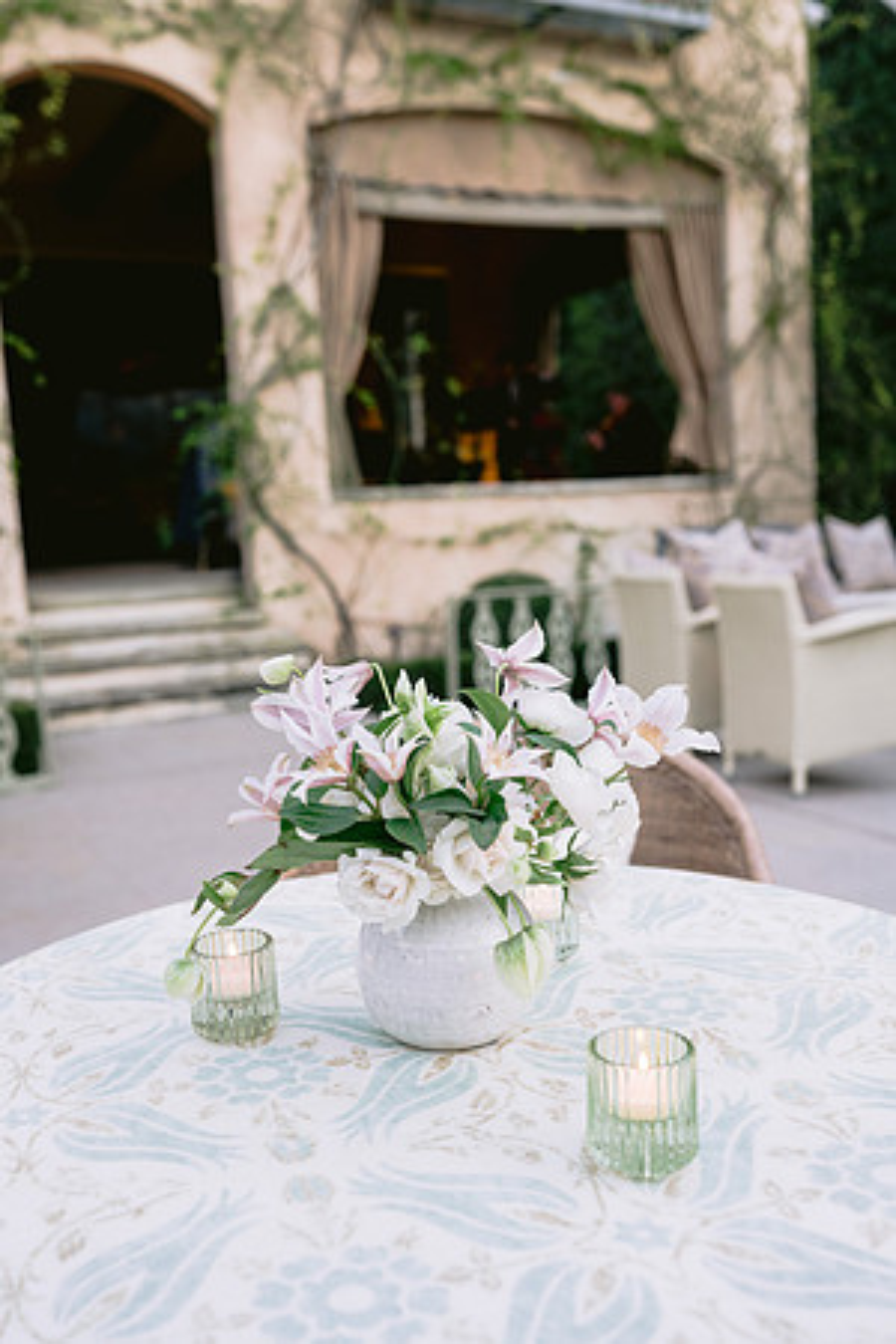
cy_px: 672
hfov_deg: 37.9
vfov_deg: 54.4
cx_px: 448
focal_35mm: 35
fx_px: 1307
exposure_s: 1/160
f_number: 4
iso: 400
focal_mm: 35
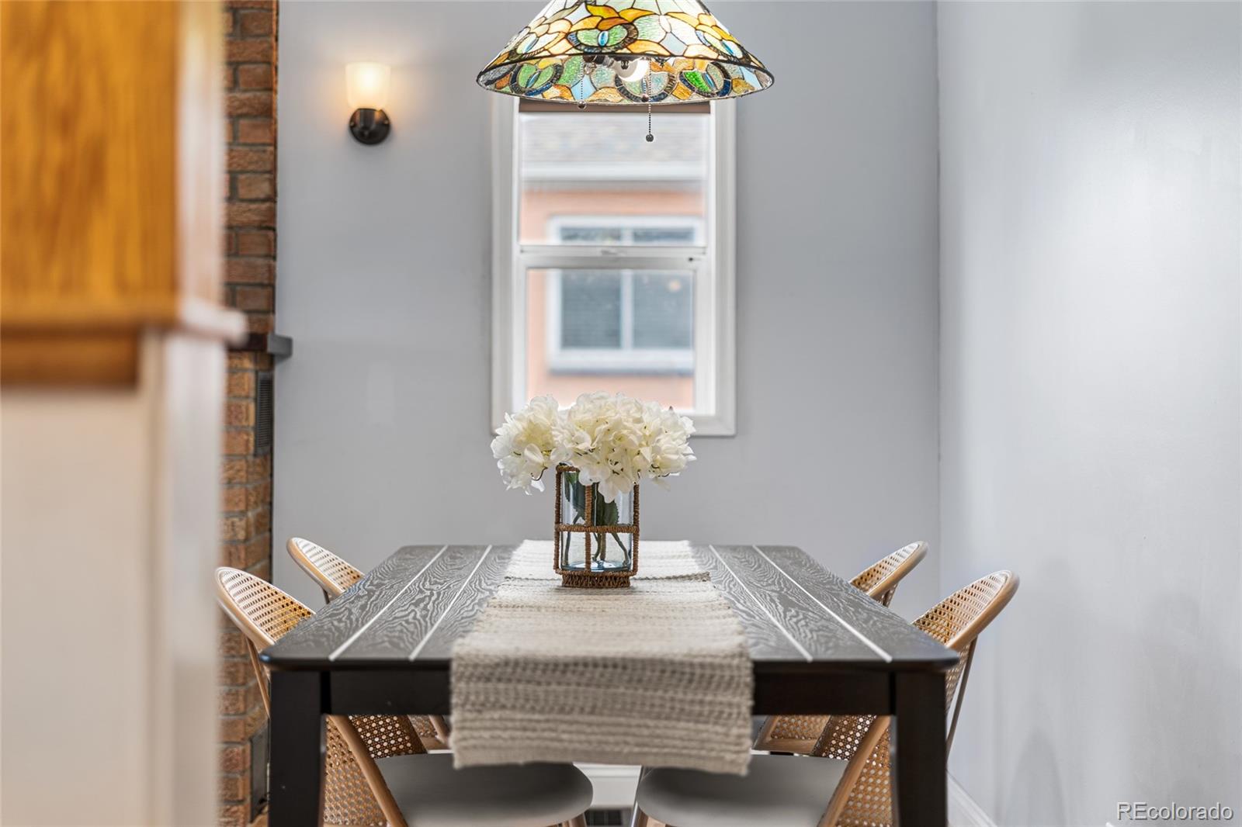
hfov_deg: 39.6
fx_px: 1725
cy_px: 414
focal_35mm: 50
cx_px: 621
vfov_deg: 27.0
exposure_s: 1/30
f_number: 1.8
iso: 100
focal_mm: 50
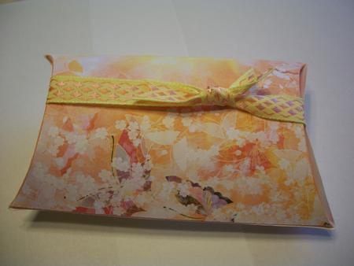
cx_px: 177
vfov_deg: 40.7
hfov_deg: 52.6
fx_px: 358
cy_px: 133
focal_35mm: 35
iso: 80
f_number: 3.1
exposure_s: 1/80
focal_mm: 6.3
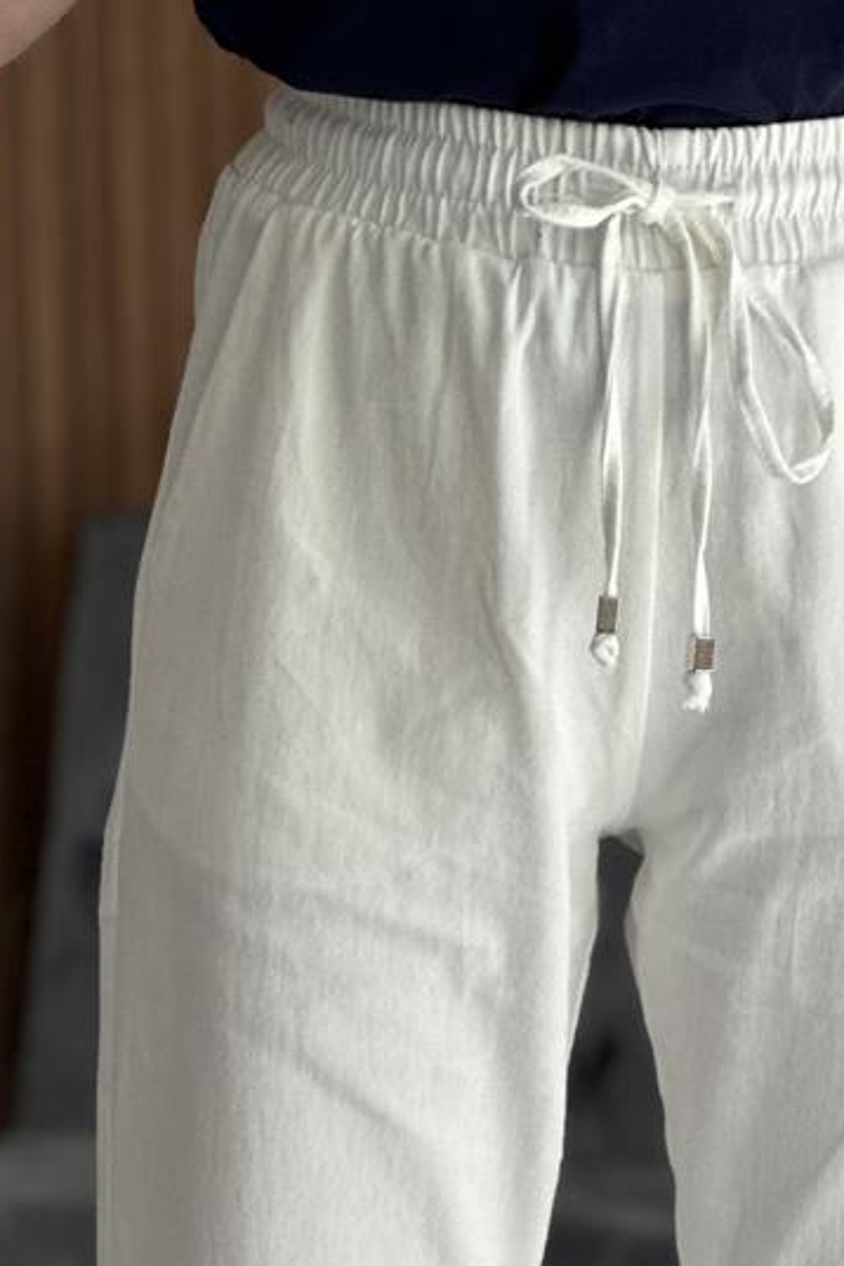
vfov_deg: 11.1
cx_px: 639
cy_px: 1365
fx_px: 6435
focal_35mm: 183
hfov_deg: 7.5
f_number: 2.8
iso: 64
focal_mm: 9
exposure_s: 1/121
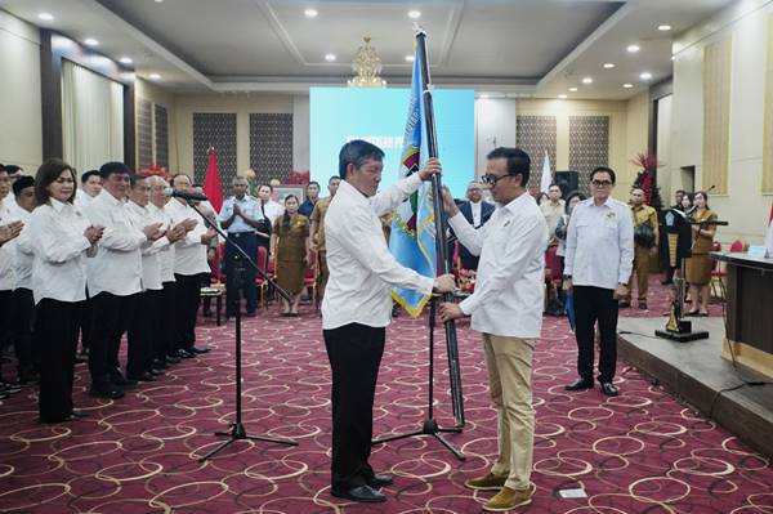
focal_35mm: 36
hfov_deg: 53.2
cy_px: 257
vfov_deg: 36.8
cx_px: 386
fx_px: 772
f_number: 2.8
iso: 4000
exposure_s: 1/160
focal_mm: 36
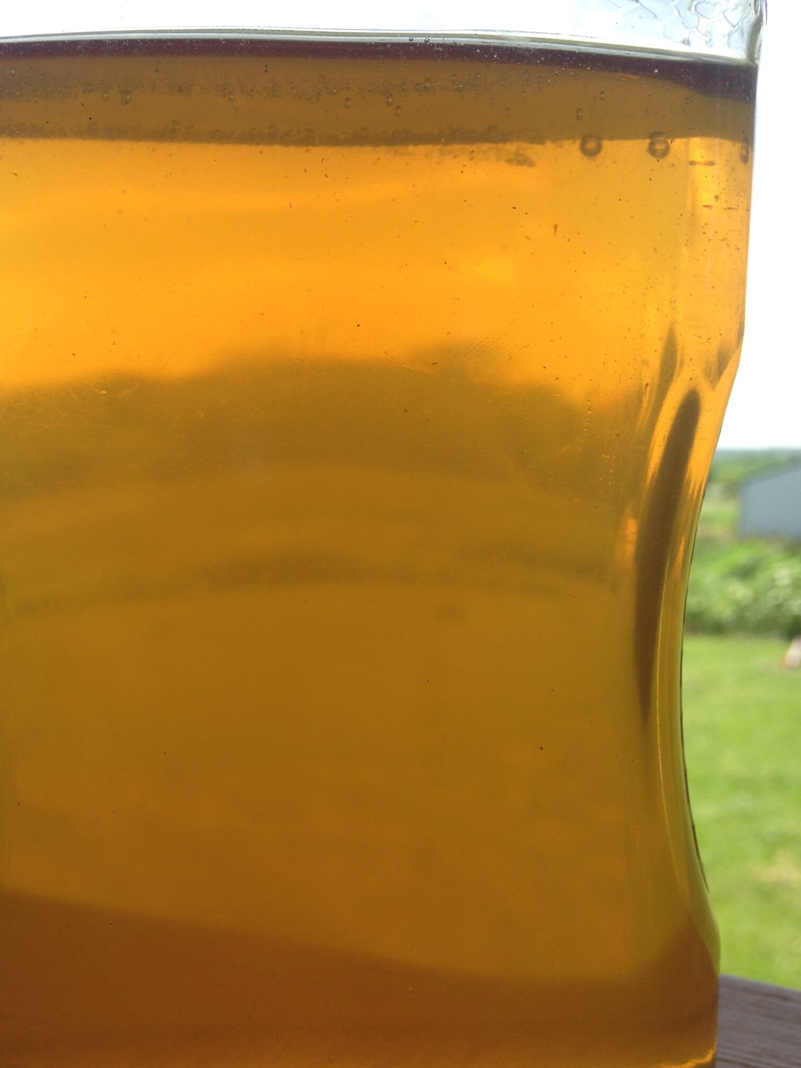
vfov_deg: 44.5
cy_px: 649
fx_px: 1295
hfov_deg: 34.2
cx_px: 292
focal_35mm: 42
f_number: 2.4
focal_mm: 4.12
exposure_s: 1/441
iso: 50
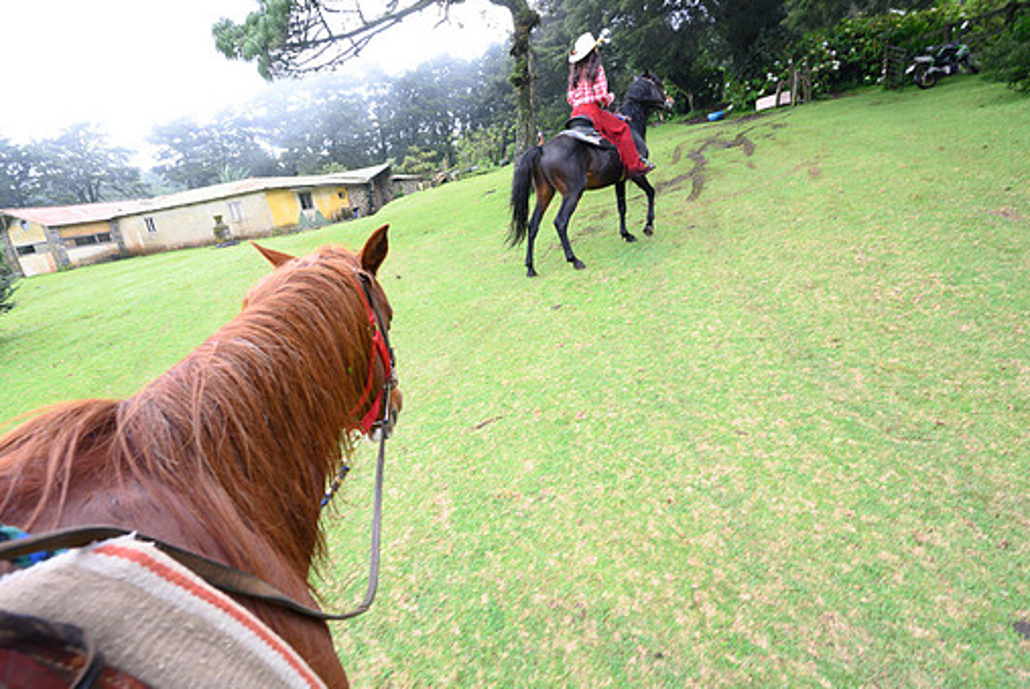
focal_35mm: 16
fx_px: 458
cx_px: 471
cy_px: 308
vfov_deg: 73.6
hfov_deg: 96.5
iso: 800
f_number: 7.1
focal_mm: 14
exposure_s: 1/250
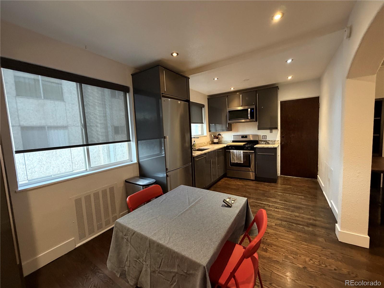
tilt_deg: -4.5
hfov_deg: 102.1
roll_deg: +2.4
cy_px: 144
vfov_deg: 85.7
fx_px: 155
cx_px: 192
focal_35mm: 14
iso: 400
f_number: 2.2
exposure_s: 1/60
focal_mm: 2.22
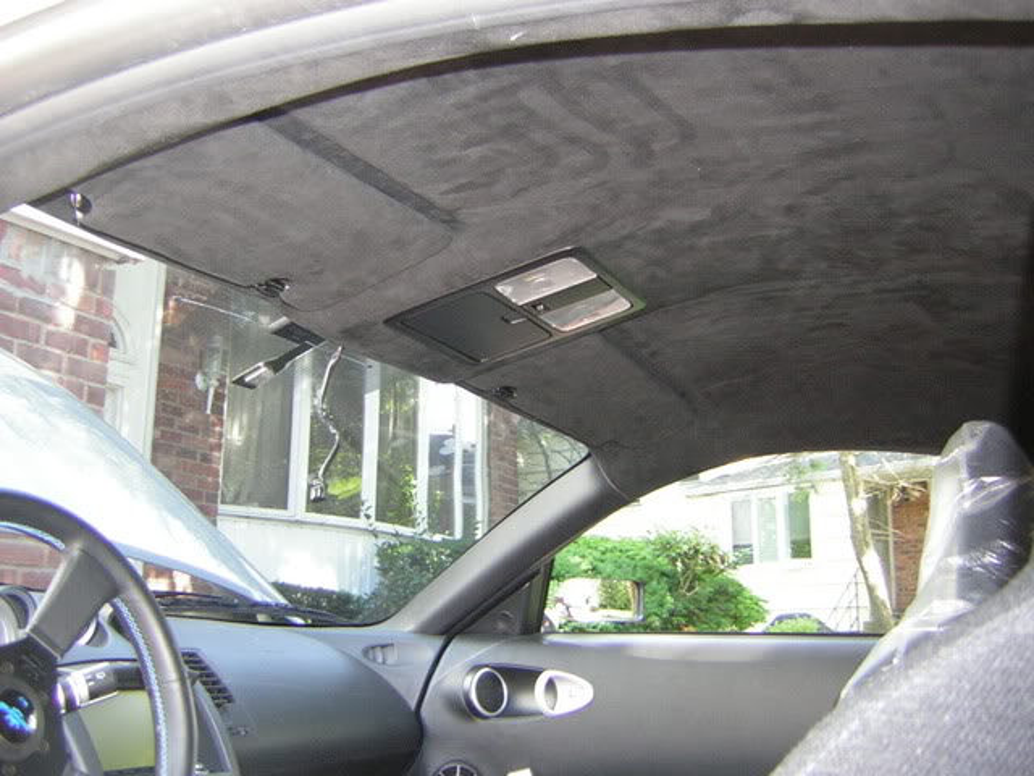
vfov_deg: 39.7
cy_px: 388
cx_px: 517
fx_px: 1075
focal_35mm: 36
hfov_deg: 51.4
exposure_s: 1/28.8
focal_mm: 4.7
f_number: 2.6
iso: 121
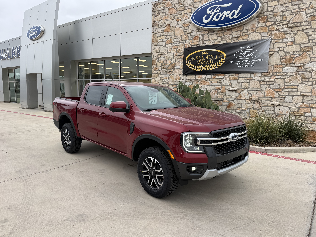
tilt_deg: -8.1
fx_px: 228
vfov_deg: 54.9
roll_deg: +2.6
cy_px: 116
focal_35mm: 25
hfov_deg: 69.4
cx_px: 156
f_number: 1.78
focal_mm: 6.76
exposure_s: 1/377
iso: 80
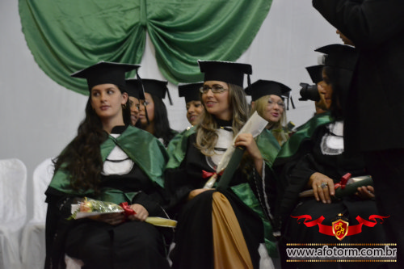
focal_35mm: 105
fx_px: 1178
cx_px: 202
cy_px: 134
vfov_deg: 13.0
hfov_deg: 19.5
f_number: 5.3
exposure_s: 1/20
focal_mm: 70
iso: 3200
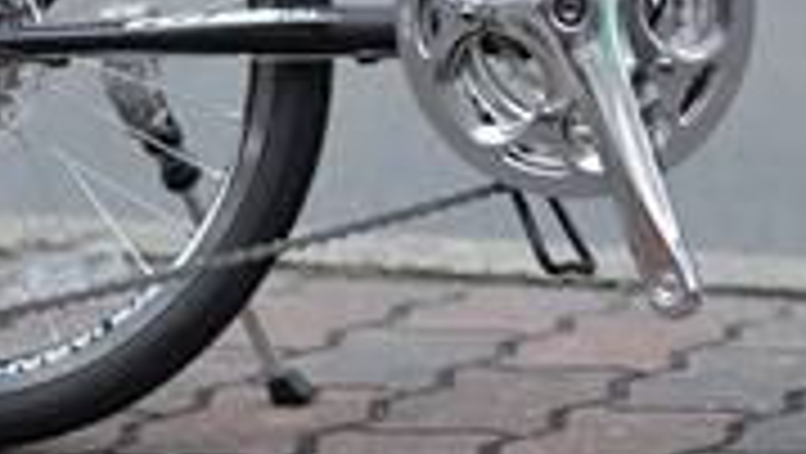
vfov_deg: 3.8
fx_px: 6801
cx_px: 743
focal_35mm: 318
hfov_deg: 6.8
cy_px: -387
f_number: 2.8
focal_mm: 85
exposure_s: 1/500
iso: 200
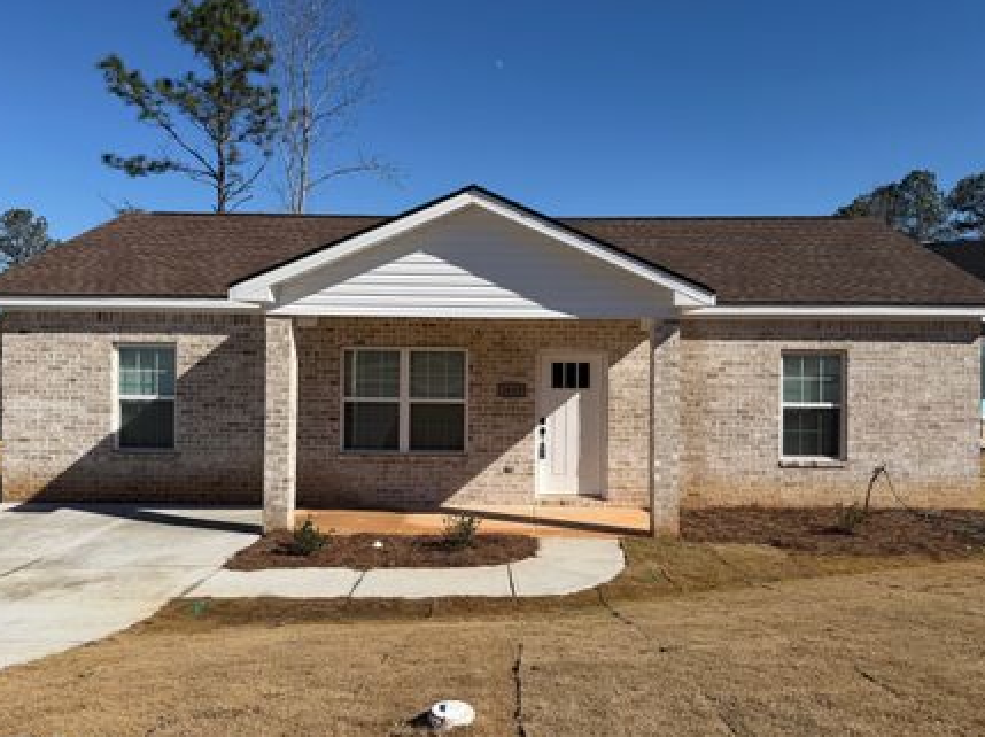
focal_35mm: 28
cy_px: 352
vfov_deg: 49.7
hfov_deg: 63.5
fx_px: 796
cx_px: 510
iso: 80
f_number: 1.78
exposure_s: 1/7353
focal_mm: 6.76
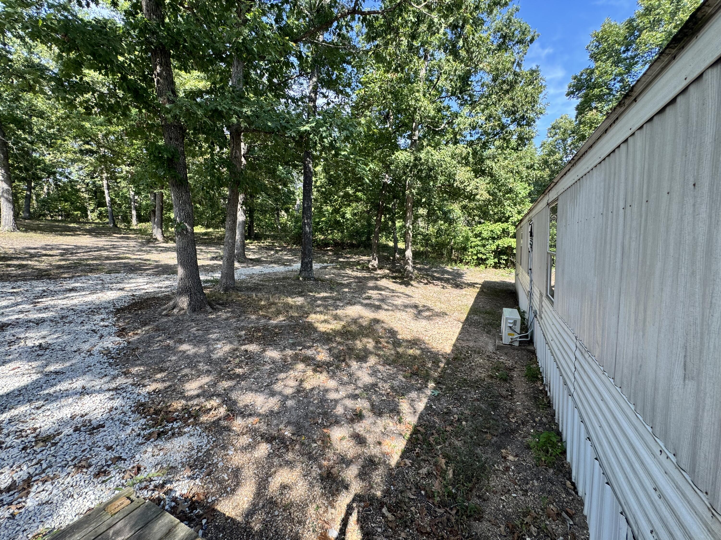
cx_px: 360
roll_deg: +0.3
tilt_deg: -5.1
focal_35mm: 14
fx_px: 292
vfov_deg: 85.7
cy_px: 270
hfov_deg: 102.1
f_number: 2.2
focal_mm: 2.22
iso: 40
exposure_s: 1/311
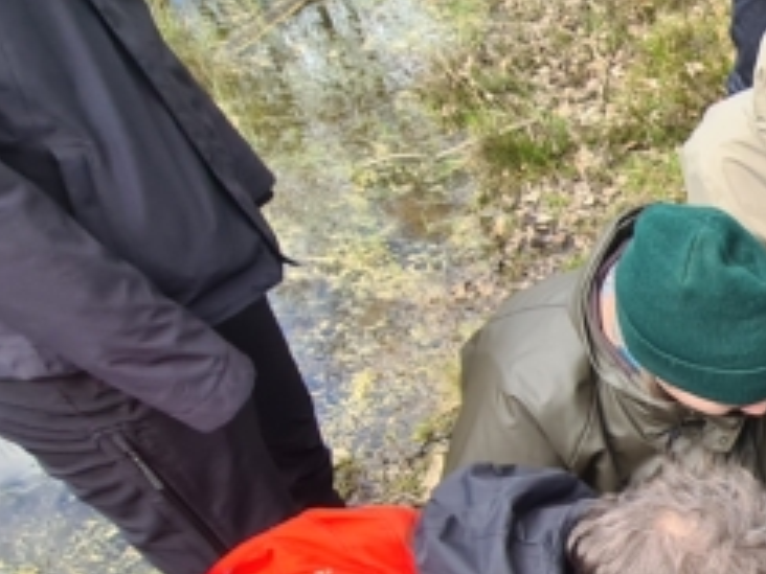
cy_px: 574
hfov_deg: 32.6
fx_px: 907
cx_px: 1023
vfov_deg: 32.3
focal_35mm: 41
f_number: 2.2
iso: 50
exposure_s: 1/112
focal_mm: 2.2
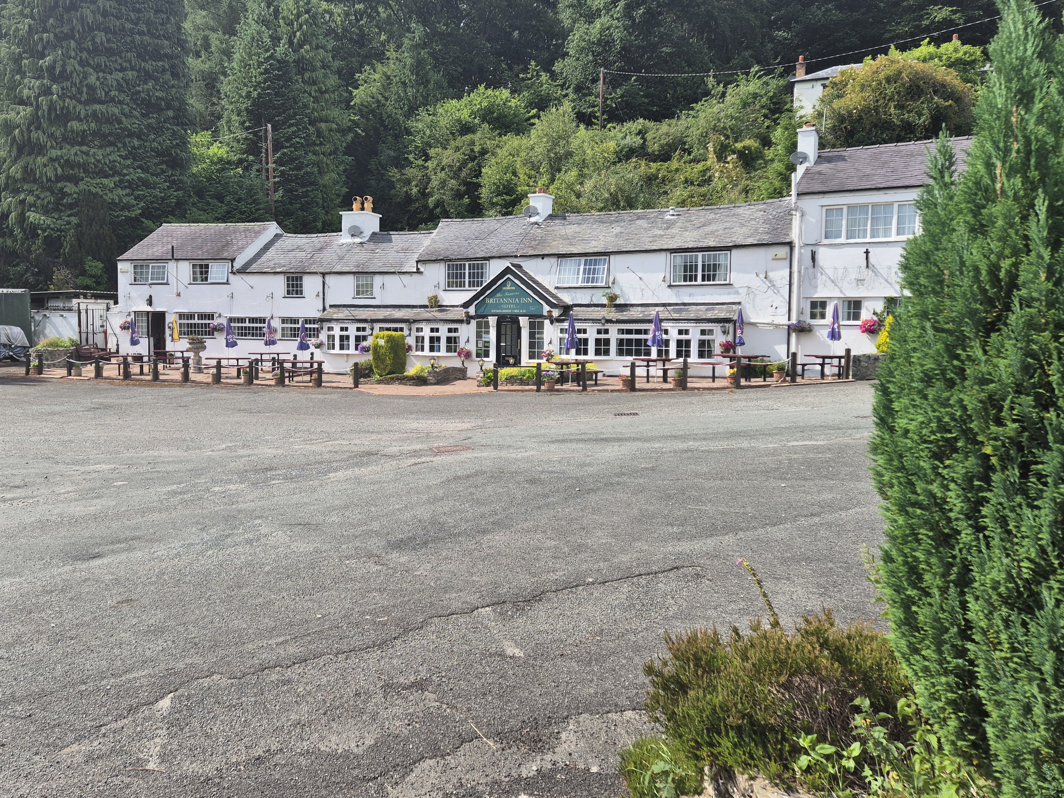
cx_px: 440
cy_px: 357
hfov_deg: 63.0
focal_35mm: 28
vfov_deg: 49.7
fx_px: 861
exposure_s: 1/1684
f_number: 1.8
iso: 25
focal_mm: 5.4
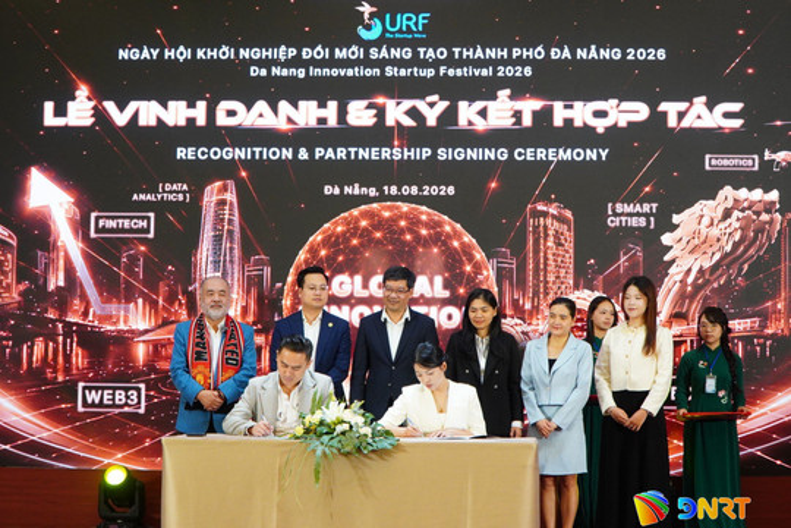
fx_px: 1252
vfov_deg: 23.8
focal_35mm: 57
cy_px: 264
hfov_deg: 35.1
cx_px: 396
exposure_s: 1/80
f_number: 5
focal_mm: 38
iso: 1000
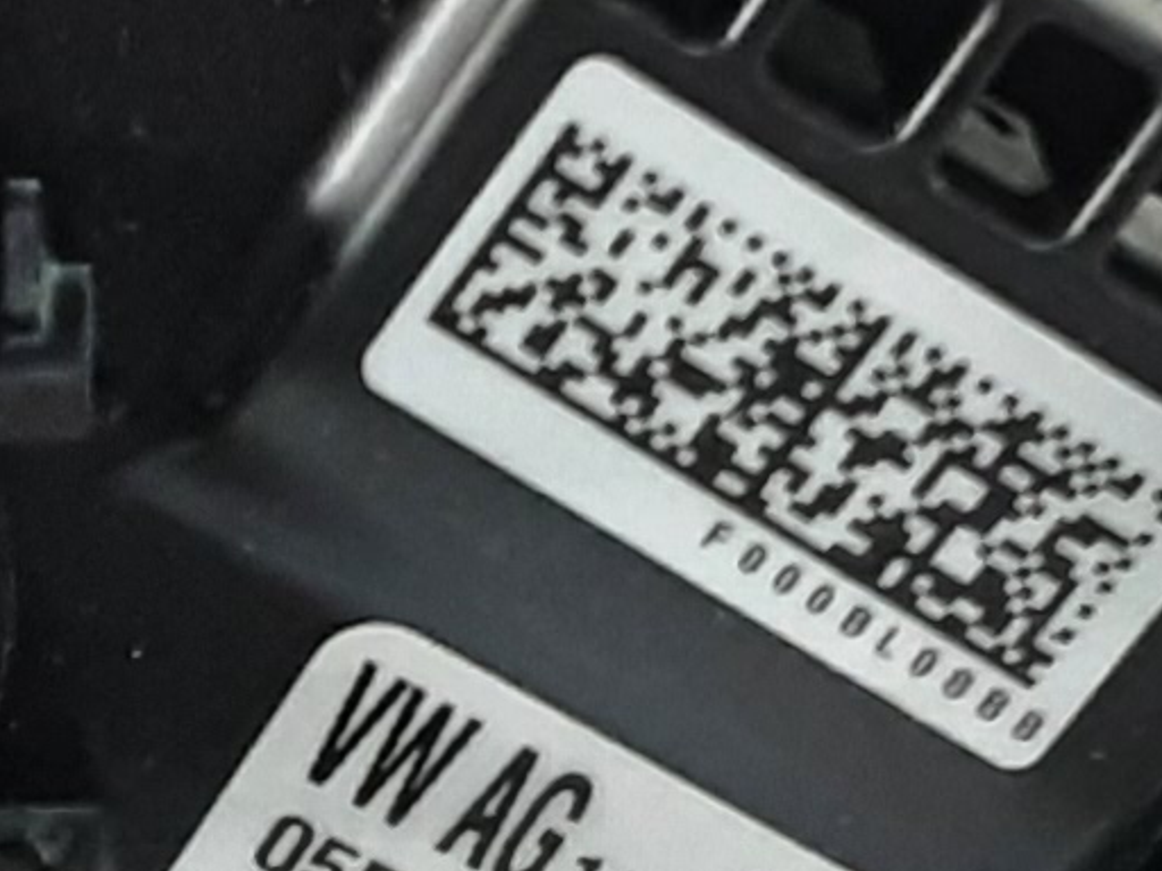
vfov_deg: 8.5
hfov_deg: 11.2
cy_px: 1159
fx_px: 5774
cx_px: -386
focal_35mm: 172
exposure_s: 1/50
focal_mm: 2.91
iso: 125
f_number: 1.9
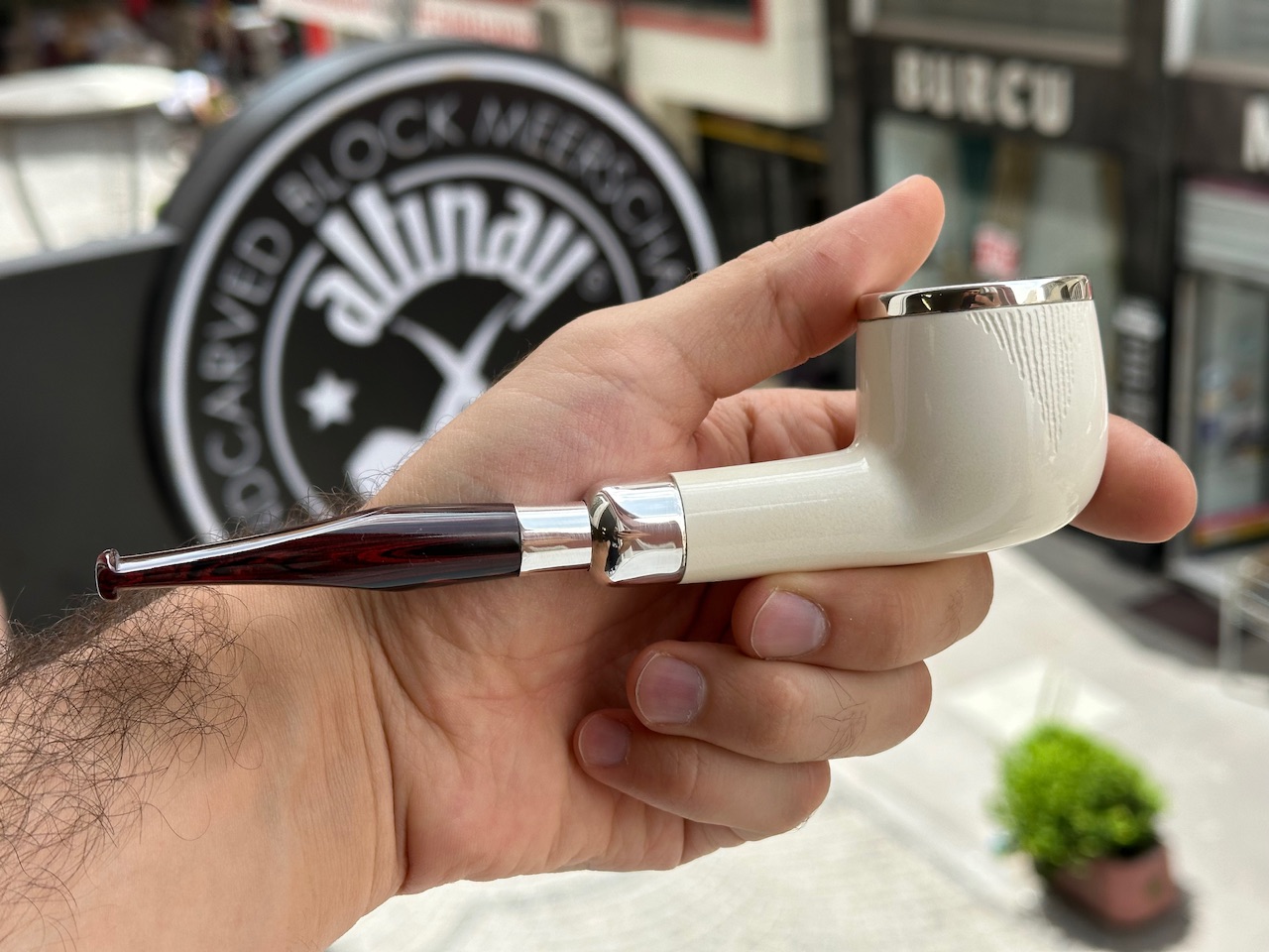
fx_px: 1760
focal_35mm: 48
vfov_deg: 30.3
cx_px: 634
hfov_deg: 39.7
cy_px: 476
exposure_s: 1/1242
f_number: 1.78
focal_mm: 6.86
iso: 64
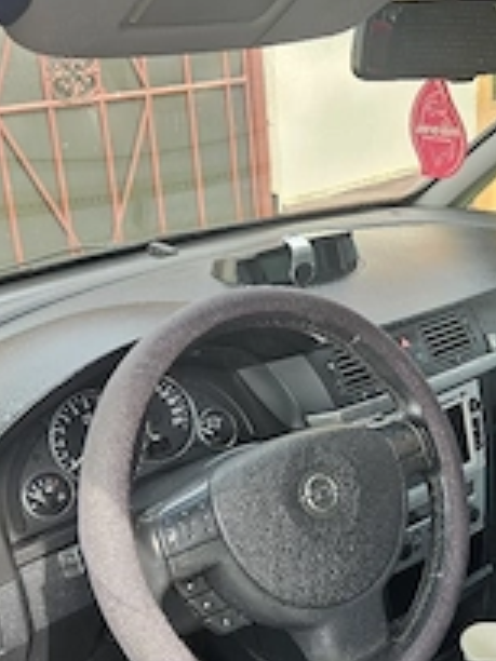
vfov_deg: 42.1
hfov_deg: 31.5
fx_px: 860
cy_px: 334
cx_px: 386
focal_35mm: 45
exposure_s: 1/149
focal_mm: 5.4
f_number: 1.8
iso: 25
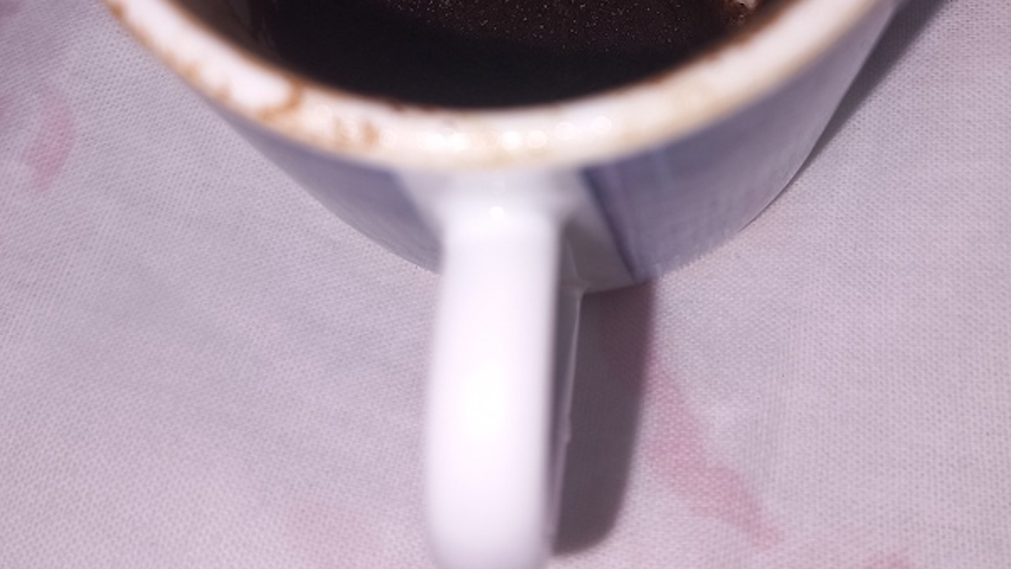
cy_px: -59
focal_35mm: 45
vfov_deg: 24.7
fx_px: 1206
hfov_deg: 45.4
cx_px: 550
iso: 20
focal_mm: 4
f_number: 1.8
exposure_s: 1/114
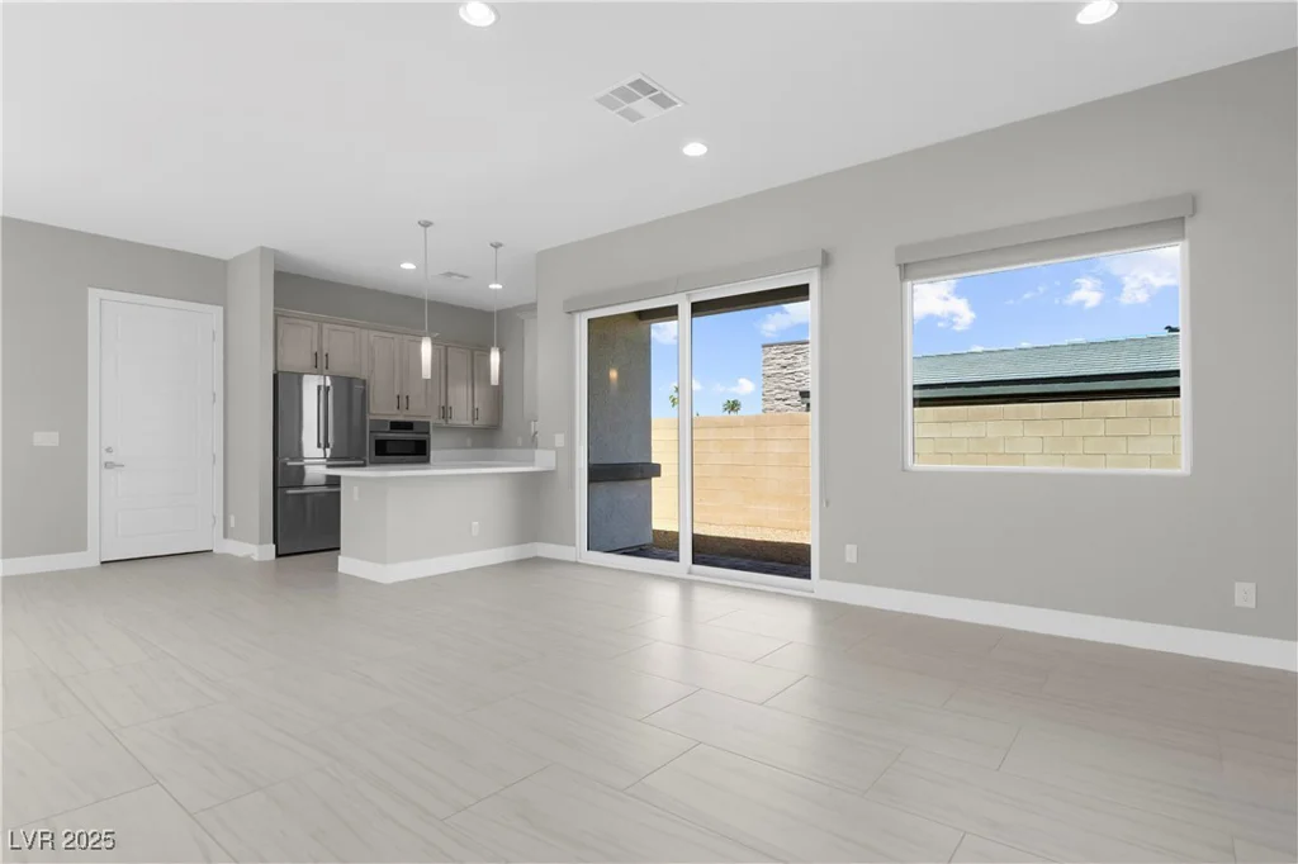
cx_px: 649
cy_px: 432
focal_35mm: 18
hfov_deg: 90.0
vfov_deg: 67.3
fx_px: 649
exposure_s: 1/50
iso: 2500
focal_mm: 12
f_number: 14
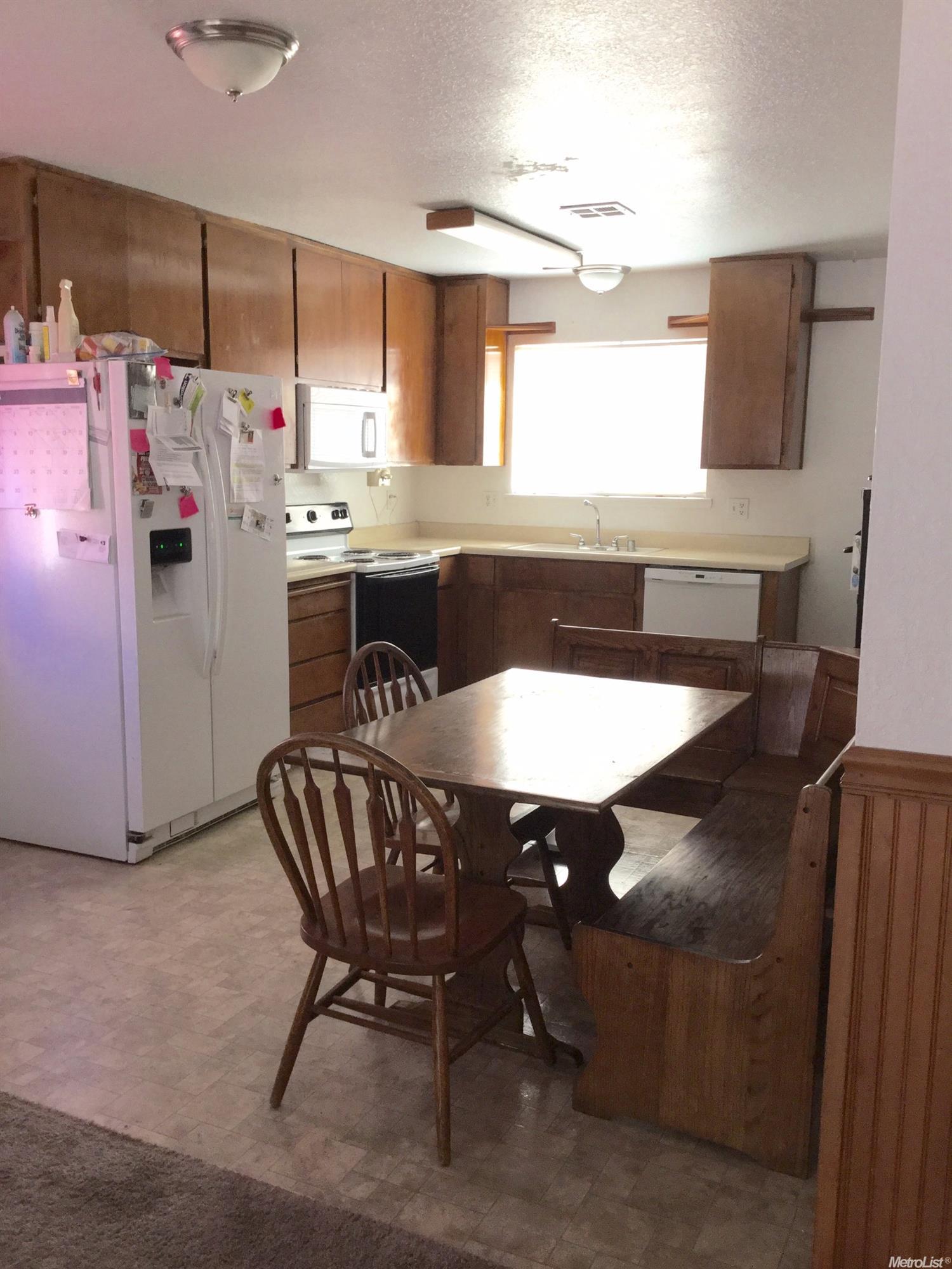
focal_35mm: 31
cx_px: 476
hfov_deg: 45.4
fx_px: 1137
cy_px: 634
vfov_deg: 58.4
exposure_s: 1/30
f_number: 2.4
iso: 40
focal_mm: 3.3
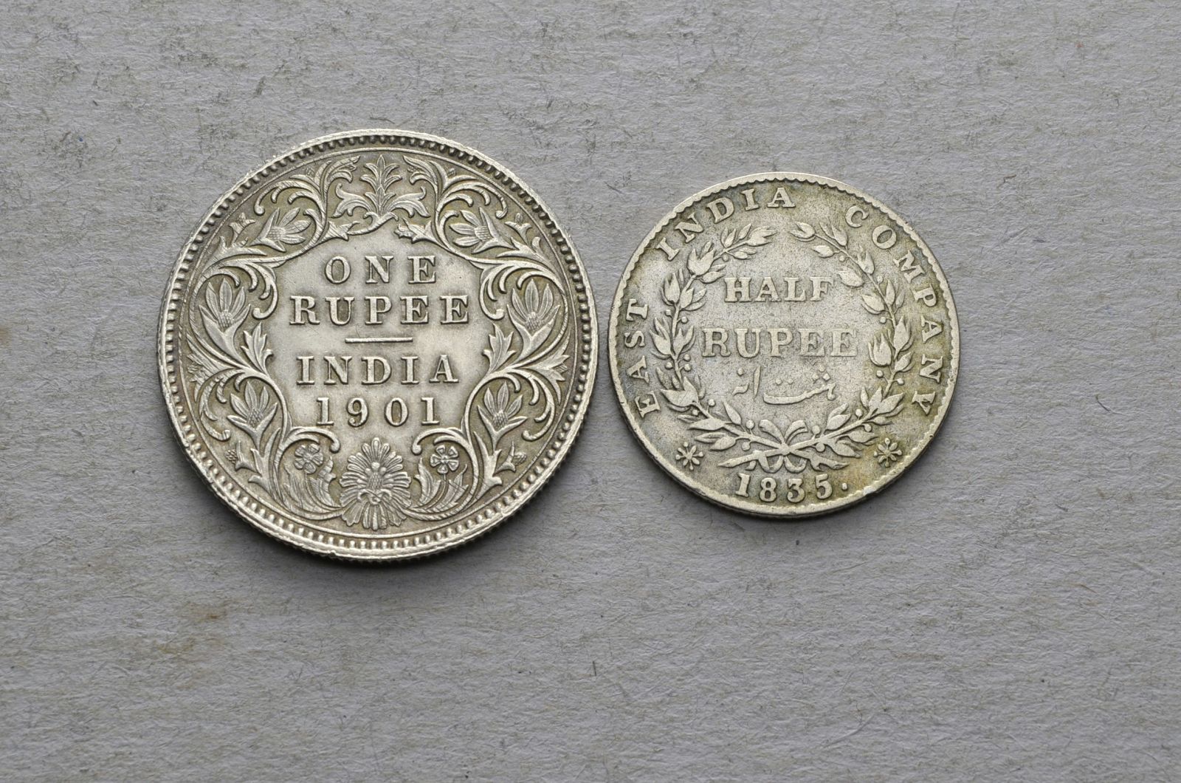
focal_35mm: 82
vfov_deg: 16.5
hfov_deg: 24.7
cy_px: 392
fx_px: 2701
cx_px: 590
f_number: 14
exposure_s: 1/250
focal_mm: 55
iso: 400
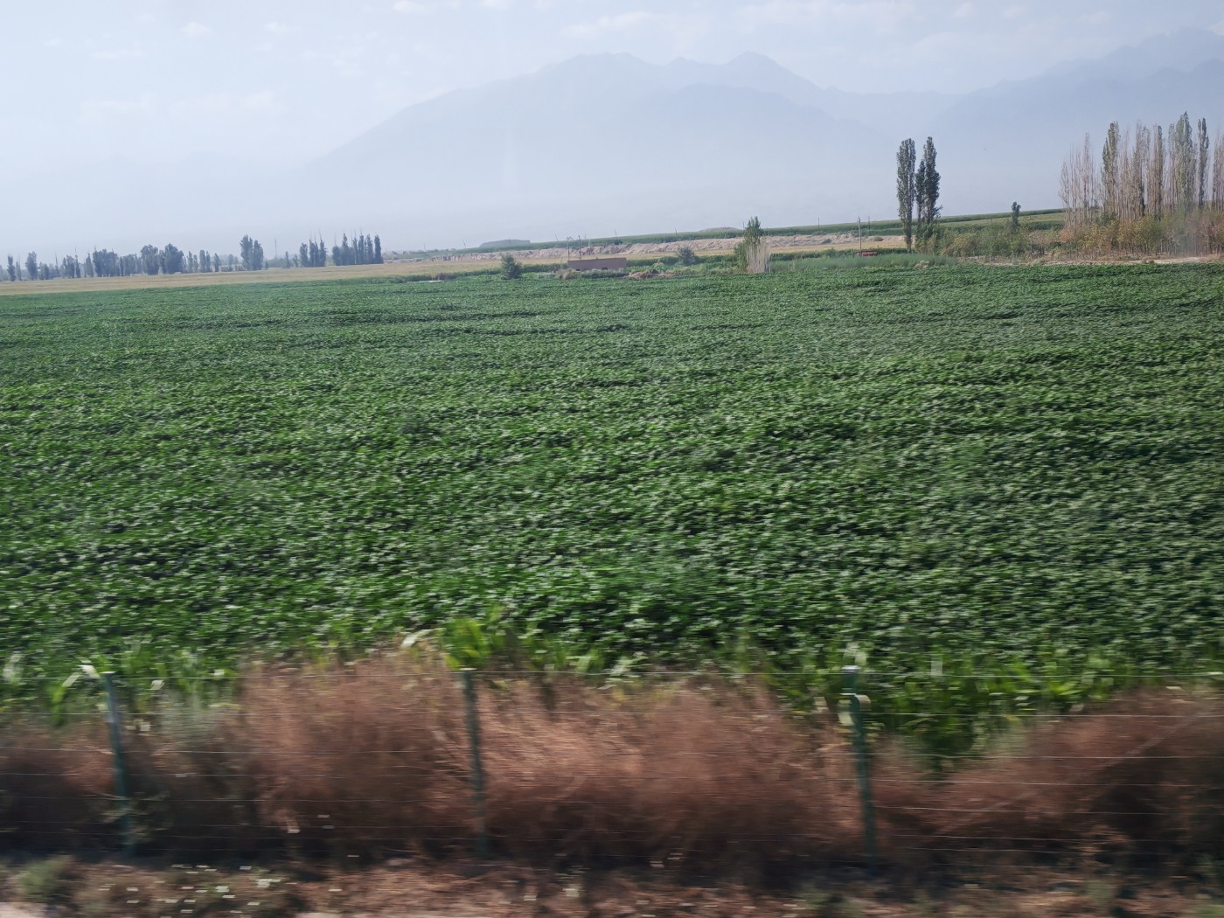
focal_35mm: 54
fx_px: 1909
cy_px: 459
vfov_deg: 27.0
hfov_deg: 35.5
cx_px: 612
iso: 50
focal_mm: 5.52
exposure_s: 1/280
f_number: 1.95
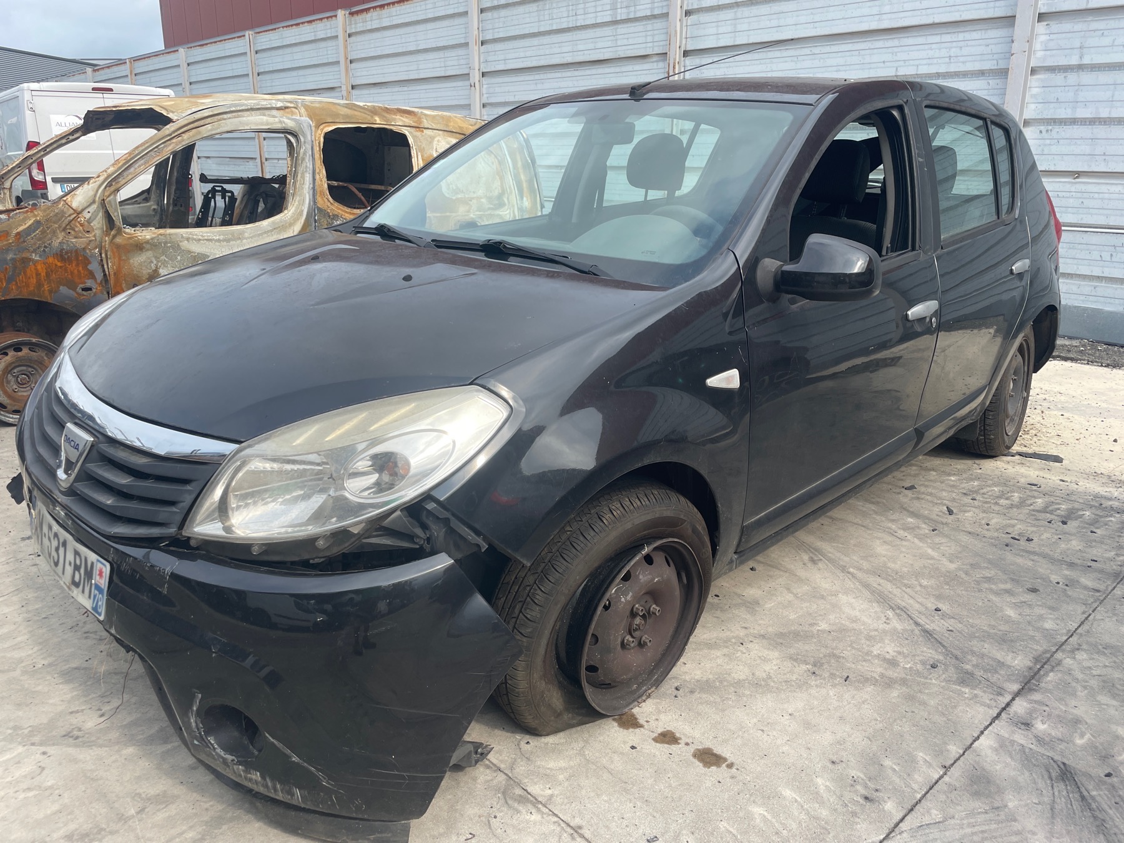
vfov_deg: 53.1
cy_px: 422
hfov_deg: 67.3
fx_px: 844
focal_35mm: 26
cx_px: 562
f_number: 1.6
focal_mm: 4.2
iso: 32
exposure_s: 1/1401
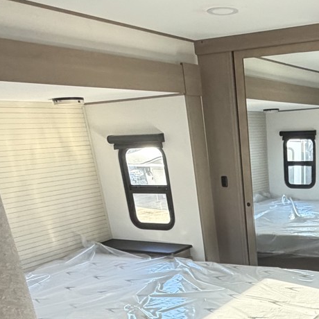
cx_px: 297
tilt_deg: -23.7
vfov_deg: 35.2
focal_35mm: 43
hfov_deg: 36.3
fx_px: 448
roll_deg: +2.4
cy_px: 325
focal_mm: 2.22
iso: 320
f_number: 2.2
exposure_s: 1/64
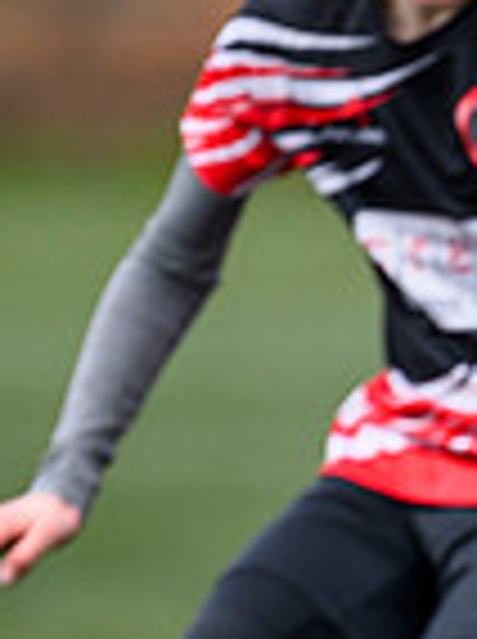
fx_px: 28988
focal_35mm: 1573
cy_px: 803
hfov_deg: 0.9
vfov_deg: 1.3
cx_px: 1246
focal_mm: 400
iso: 500
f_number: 3.5
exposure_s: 1/1600
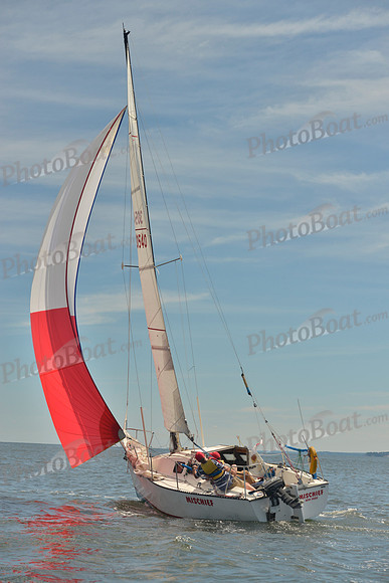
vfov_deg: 28.8
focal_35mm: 70
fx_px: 1134
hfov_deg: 19.5
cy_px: 292
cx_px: 194
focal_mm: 70
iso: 200
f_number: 6.3
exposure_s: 1/800
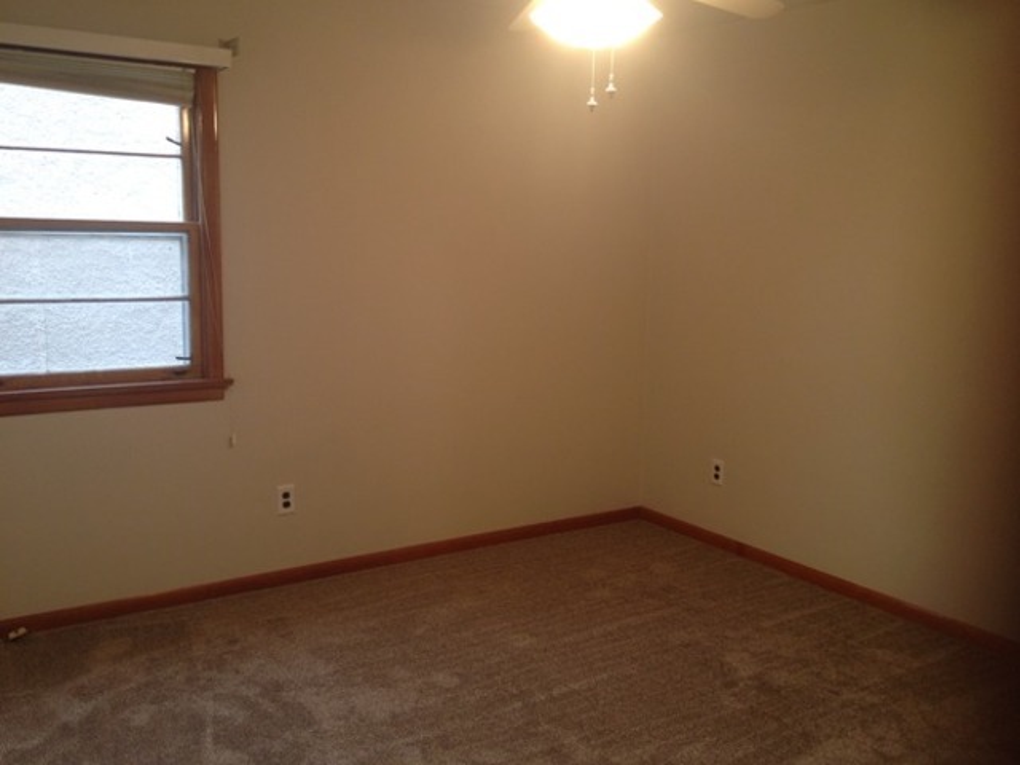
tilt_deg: -10.0
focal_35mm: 35
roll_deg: -1.0
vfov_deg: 40.7
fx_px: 1031
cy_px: 382
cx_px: 510
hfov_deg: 52.6
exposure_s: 1/20
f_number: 2.4
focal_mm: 4.28
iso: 80
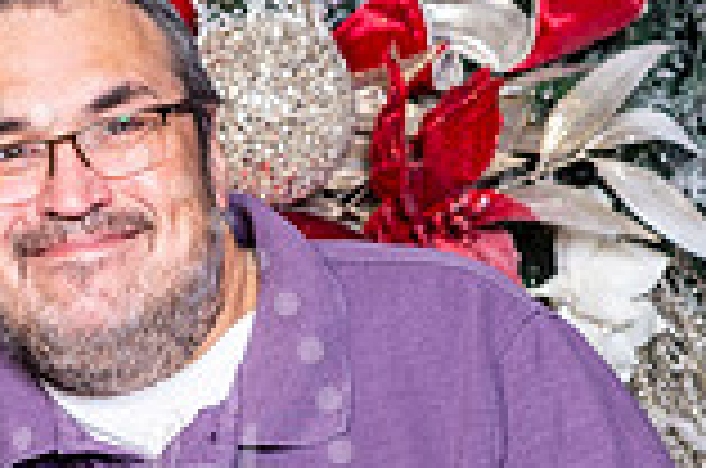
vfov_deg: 4.3
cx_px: -72
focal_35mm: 314
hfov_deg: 6.5
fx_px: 6145
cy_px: 513
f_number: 8
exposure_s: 1/125
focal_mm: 85
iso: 400
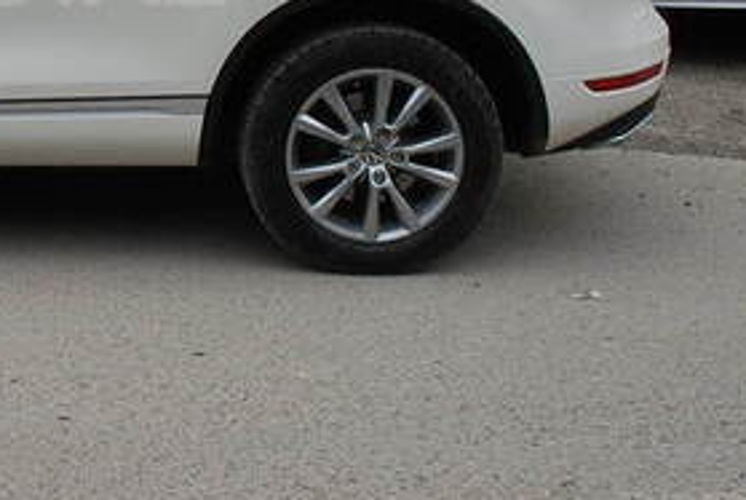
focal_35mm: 78
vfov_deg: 17.0
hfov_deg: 24.4
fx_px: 1619
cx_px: -48
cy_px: -35
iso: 100
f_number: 6.3
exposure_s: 1/160
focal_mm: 22
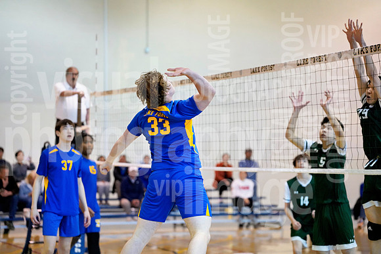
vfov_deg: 12.3
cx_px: 190
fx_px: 1180
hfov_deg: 18.3
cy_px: 127
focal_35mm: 112
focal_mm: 111.5
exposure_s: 1/640
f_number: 2.8
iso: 8000
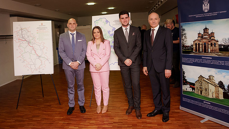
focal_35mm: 29
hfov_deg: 65.8
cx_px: 100
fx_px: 176
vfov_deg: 40.0
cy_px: 52
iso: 2500
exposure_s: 1/250
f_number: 4
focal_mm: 24
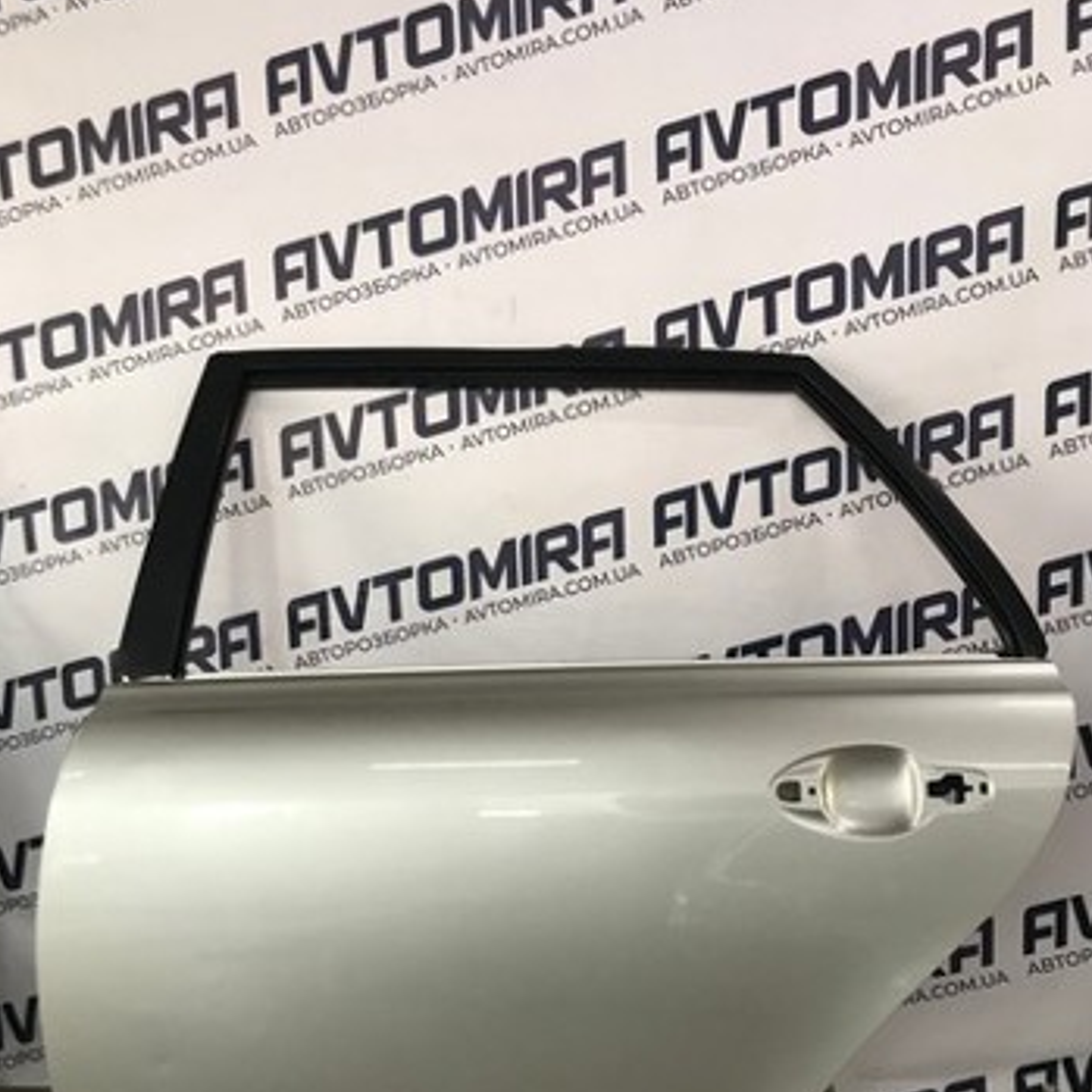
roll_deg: -0.3
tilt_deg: -6.8
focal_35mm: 34
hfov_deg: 48.4
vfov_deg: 48.1
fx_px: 1213
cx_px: 554
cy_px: 663
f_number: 1.8
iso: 40
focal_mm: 3.99
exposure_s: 1/17
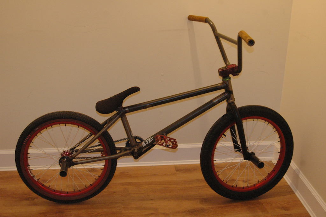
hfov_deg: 37.9
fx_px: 475
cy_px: 108
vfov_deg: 25.7
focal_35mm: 52
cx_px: 163
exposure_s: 1/50
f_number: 5
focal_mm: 35
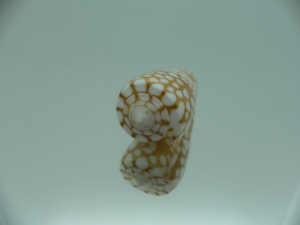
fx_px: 303
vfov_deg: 40.7
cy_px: 112
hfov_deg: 52.6
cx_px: 150
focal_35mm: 35
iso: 80
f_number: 2.8
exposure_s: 1/60
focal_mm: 4.6
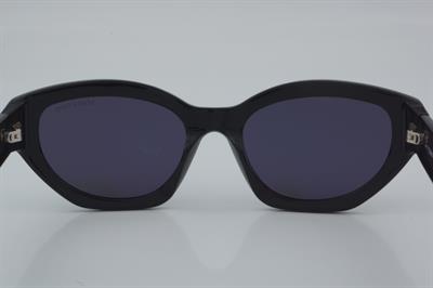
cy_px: 144
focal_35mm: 75
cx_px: 216
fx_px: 901
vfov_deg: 18.2
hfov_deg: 27.0
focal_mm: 50
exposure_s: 1/4
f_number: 32
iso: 100
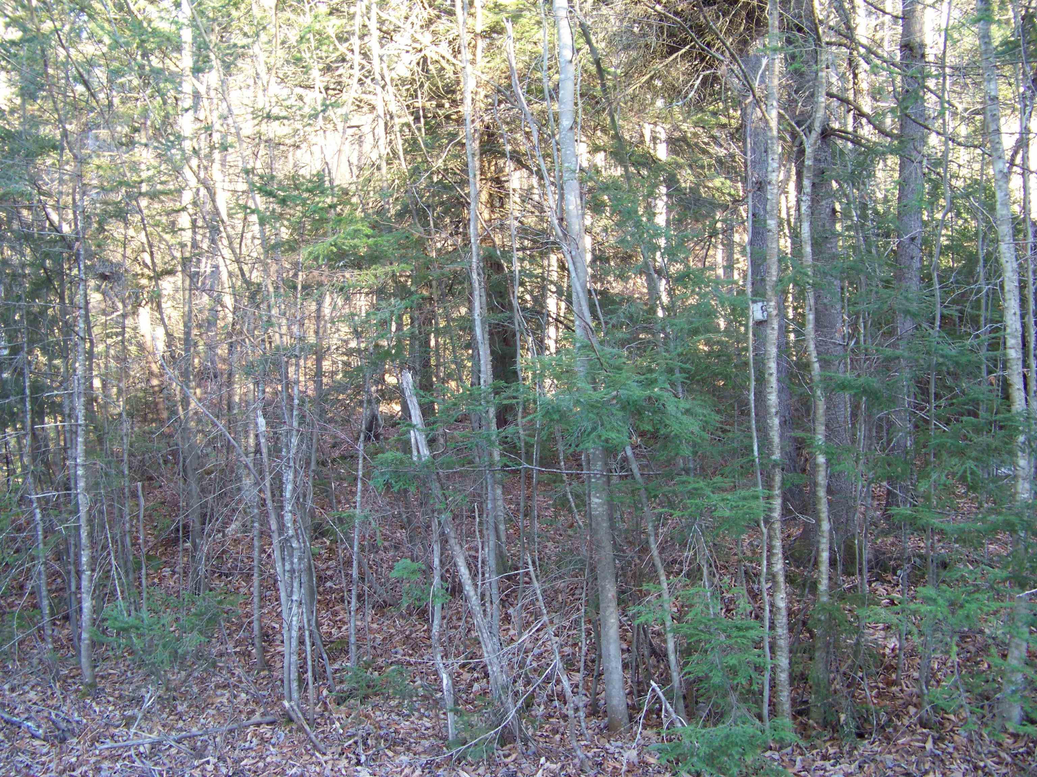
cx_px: 518
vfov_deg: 39.7
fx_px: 1078
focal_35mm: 36
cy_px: 388
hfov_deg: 51.4
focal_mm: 5.85
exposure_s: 1/30
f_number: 2.8
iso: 123
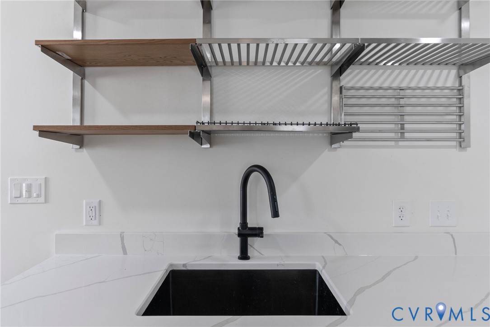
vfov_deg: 57.3
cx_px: 245
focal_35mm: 22
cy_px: 164
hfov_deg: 78.6
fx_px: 300
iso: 800
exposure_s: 1/20
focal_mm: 22
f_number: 8
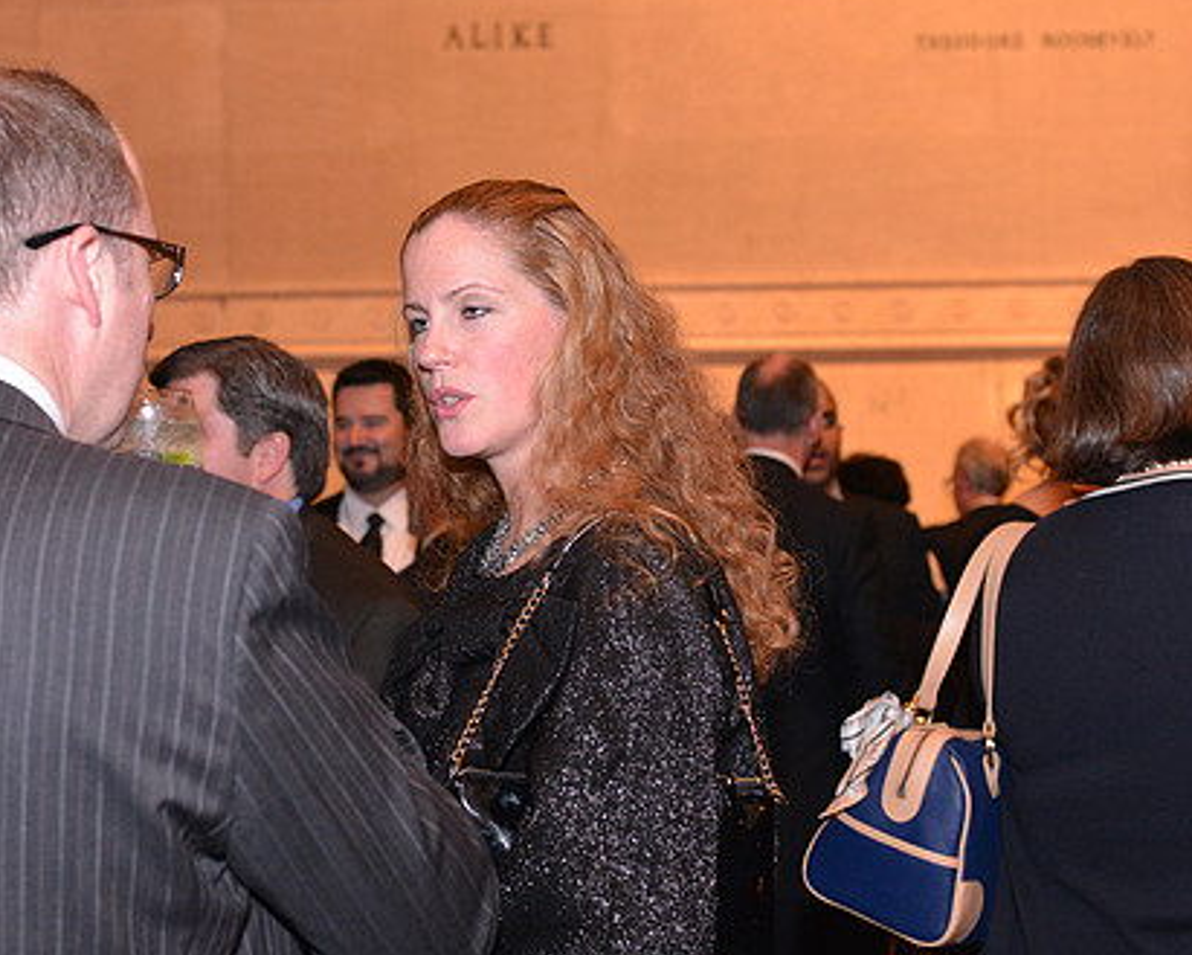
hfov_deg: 35.3
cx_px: 508
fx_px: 1870
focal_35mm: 53
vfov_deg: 28.6
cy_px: 498
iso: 3600
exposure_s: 1/60
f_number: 3.5
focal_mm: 40
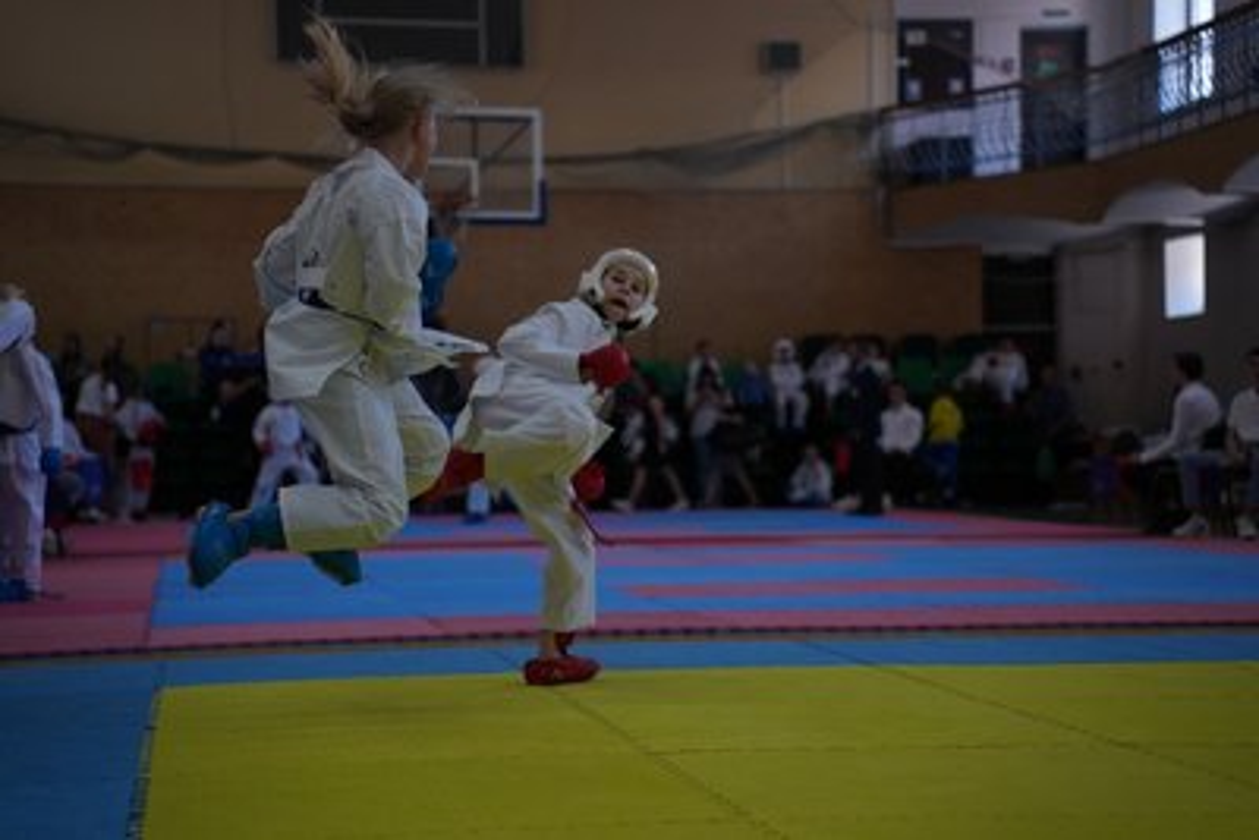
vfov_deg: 18.2
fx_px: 2624
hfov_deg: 27.0
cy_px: 420
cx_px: 630
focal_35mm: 75
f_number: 2.8
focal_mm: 75
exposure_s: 1/800
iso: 1600
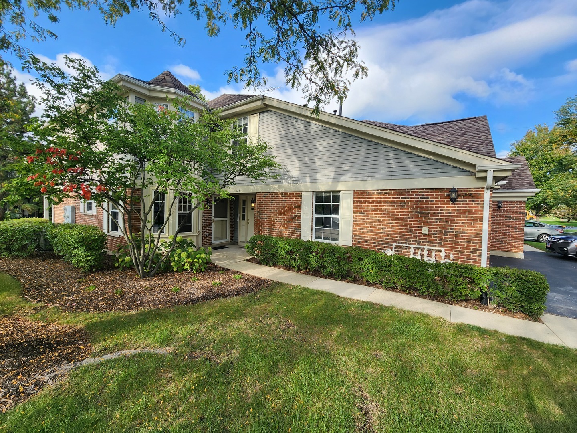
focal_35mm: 13
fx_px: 217
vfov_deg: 89.9
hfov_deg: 106.2
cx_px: 288
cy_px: 216
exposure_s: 1/638
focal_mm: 2.2
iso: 50
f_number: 2.2
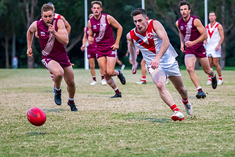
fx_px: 1371
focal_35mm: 210
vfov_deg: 6.5
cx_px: 130
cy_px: 89
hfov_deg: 9.8
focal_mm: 116
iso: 3200
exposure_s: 1/1000
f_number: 2.8
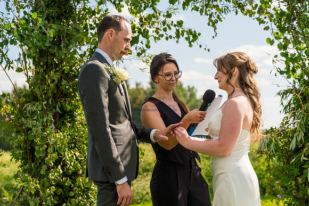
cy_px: 103
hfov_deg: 24.8
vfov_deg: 16.7
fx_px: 704
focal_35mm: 82
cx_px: 154
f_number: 4.5
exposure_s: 1/2000
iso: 400
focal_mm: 82
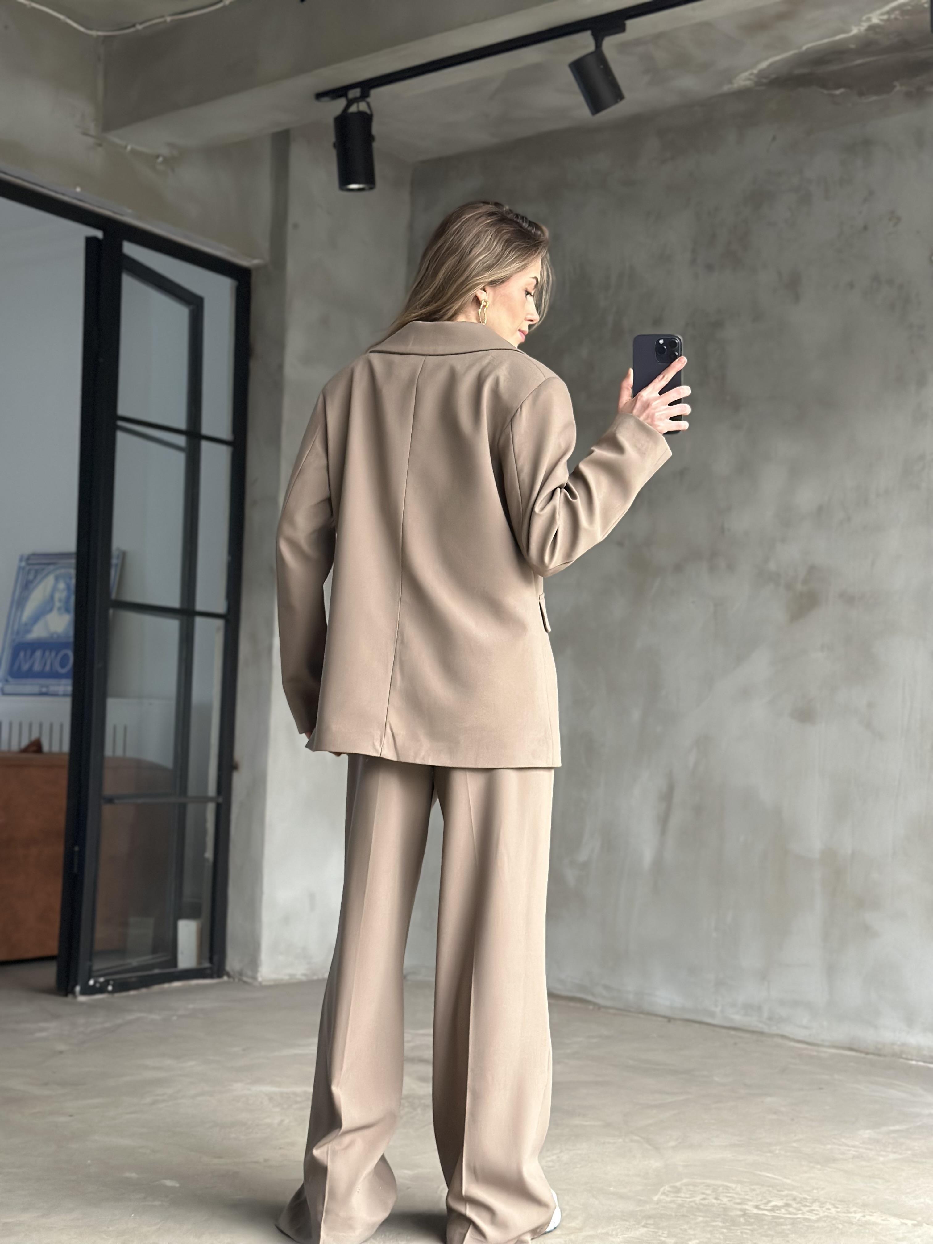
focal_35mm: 48
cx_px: 466
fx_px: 1725
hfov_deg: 30.3
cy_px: 622
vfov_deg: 39.7
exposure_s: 1/60
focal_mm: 6.86
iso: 320
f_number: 1.78
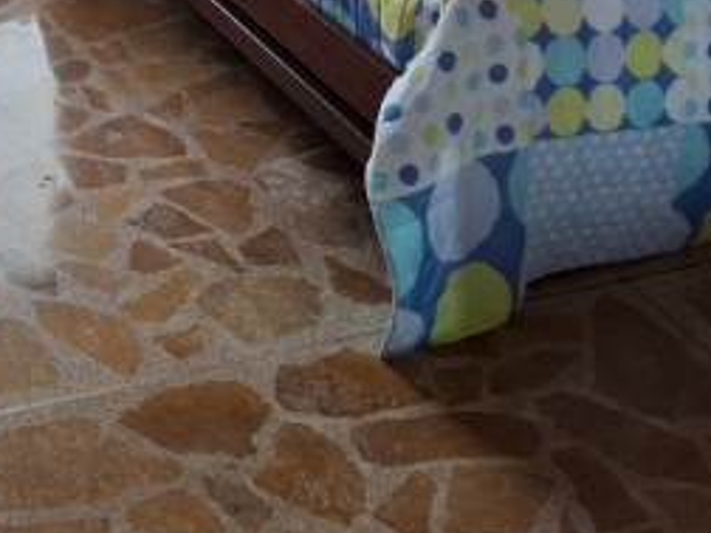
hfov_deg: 25.7
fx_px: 1499
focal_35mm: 73
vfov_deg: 18.0
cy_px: -259
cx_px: 54
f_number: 1.8
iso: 125
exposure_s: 1/120
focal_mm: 5.54
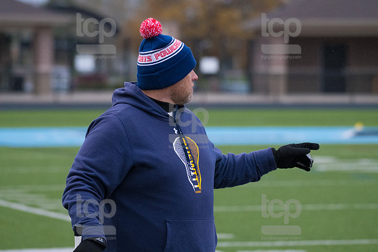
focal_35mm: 220
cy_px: 126
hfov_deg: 9.4
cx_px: 189
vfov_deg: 6.2
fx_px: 2310
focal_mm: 220
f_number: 5.6
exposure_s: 1/1600
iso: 4000
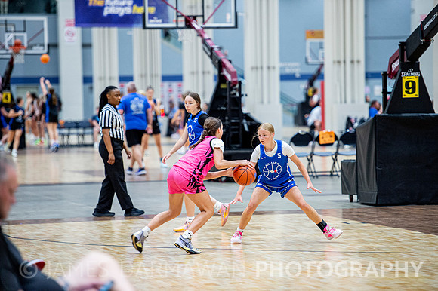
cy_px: 146
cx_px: 219
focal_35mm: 180
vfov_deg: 7.6
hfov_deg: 11.4
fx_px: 2189
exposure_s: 1/320
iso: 2000
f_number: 2.8
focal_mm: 180
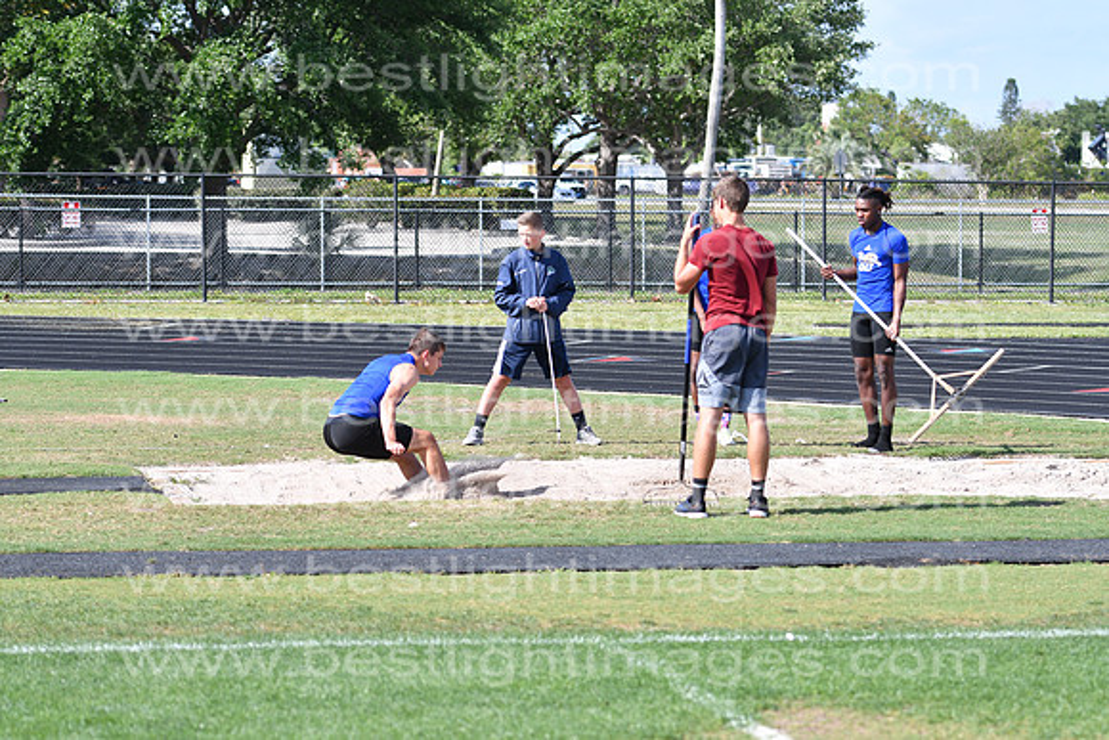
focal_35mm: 105
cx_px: 554
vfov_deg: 13.0
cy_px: 370
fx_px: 3235
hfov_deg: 19.5
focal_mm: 70
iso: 200
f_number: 4
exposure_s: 1/2000
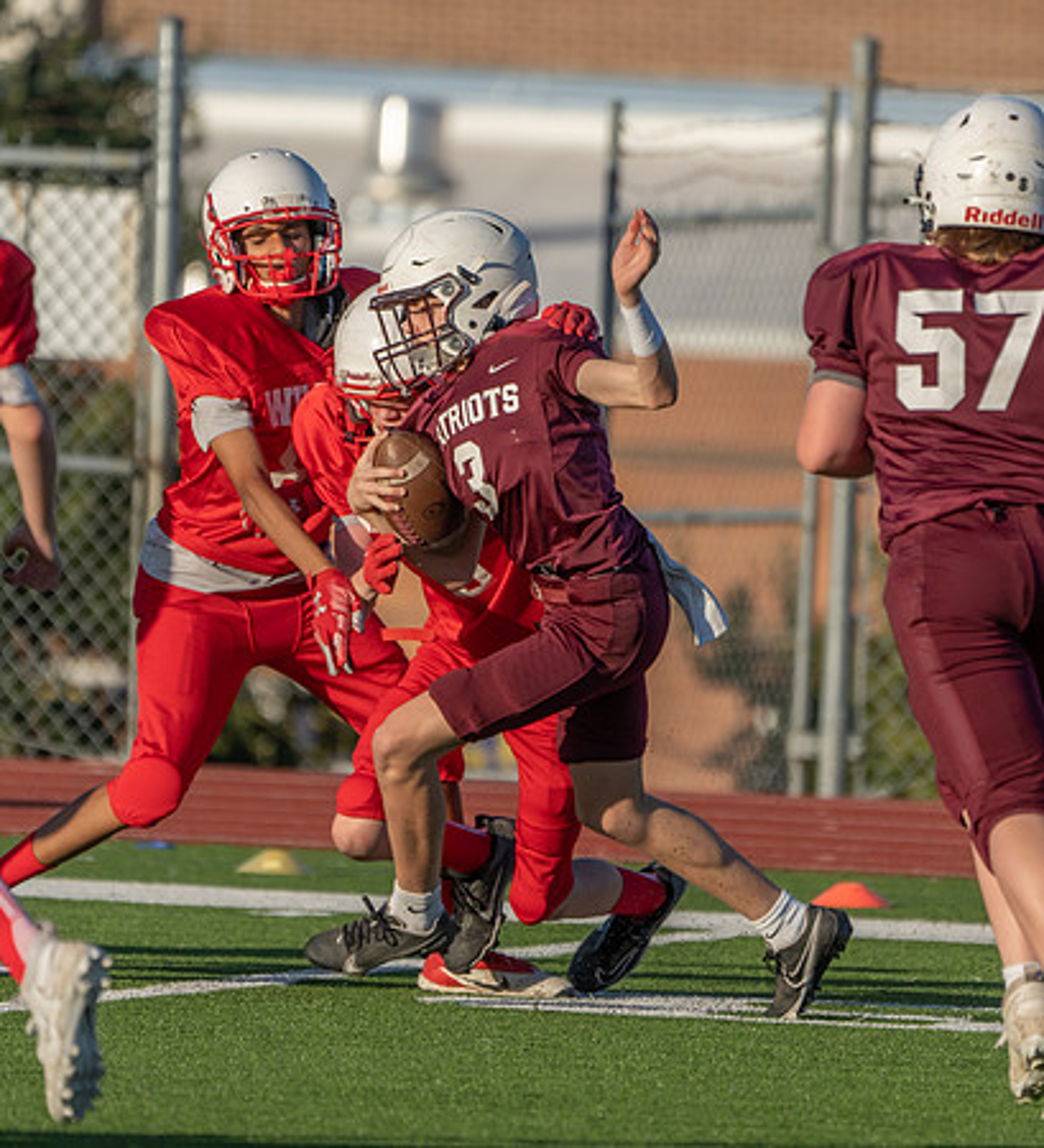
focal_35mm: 723
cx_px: 739
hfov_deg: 2.3
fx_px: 25940
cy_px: 476
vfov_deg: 2.5
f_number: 5.6
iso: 200
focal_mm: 400
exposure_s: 1/1000
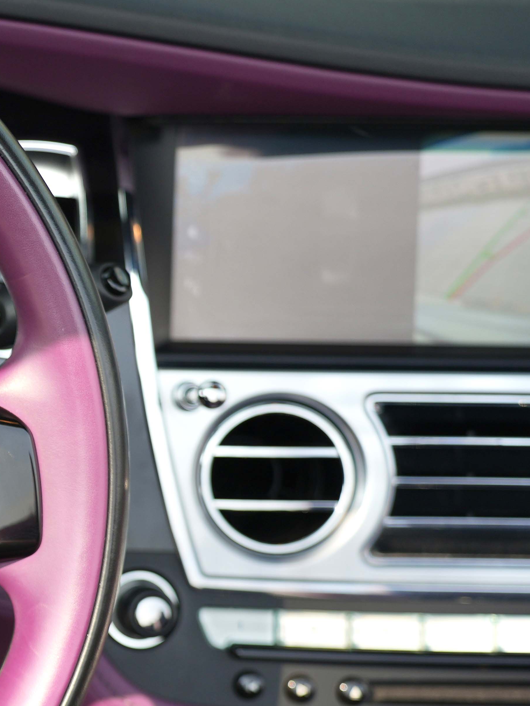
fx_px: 2266
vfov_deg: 17.7
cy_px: 422
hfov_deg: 12.4
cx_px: -376
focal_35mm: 111
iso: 100
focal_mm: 40
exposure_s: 1/125
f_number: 2.8
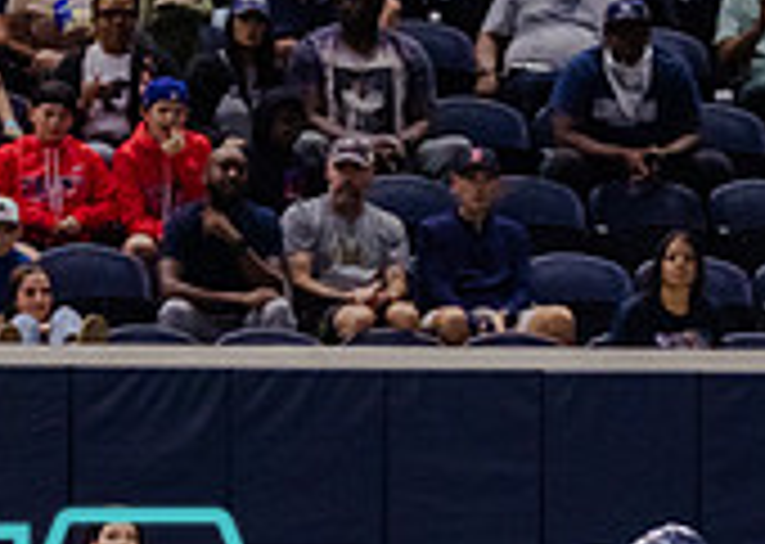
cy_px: 691
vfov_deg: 1.7
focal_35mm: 865
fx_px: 18771
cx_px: 356
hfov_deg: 2.3
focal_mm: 200
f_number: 2.8
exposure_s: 1/1250
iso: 3200
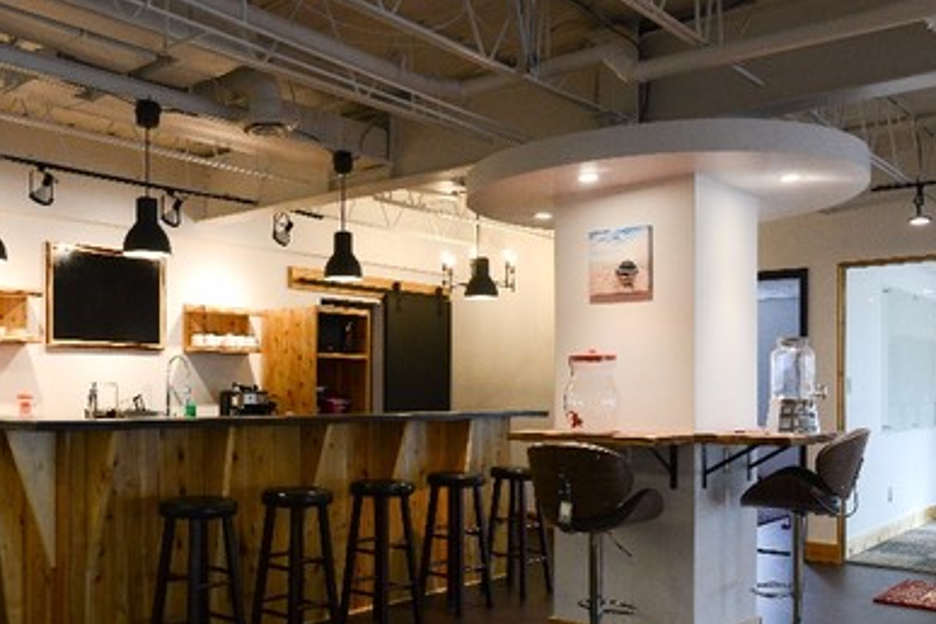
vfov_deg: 36.7
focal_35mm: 36
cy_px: 382
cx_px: 385
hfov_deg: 52.8
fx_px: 936
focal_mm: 29
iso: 1000
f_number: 8
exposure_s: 1/60
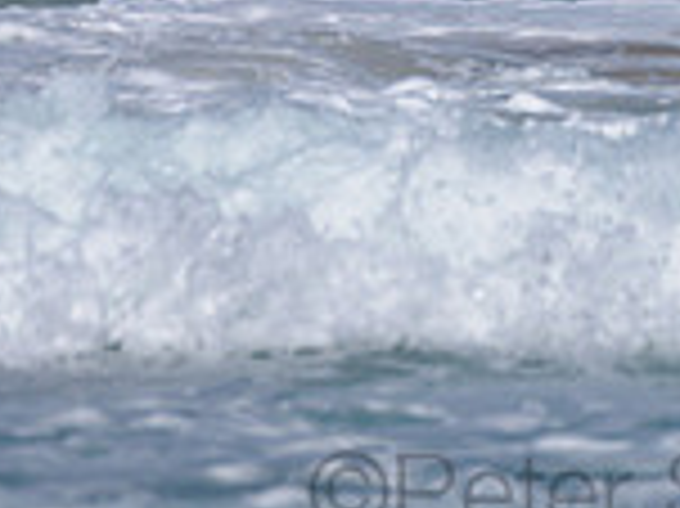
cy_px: -379
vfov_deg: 0.7
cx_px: 420
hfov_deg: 0.9
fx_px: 44478
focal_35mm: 2266
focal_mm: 500
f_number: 5.6
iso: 90
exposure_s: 1/2000
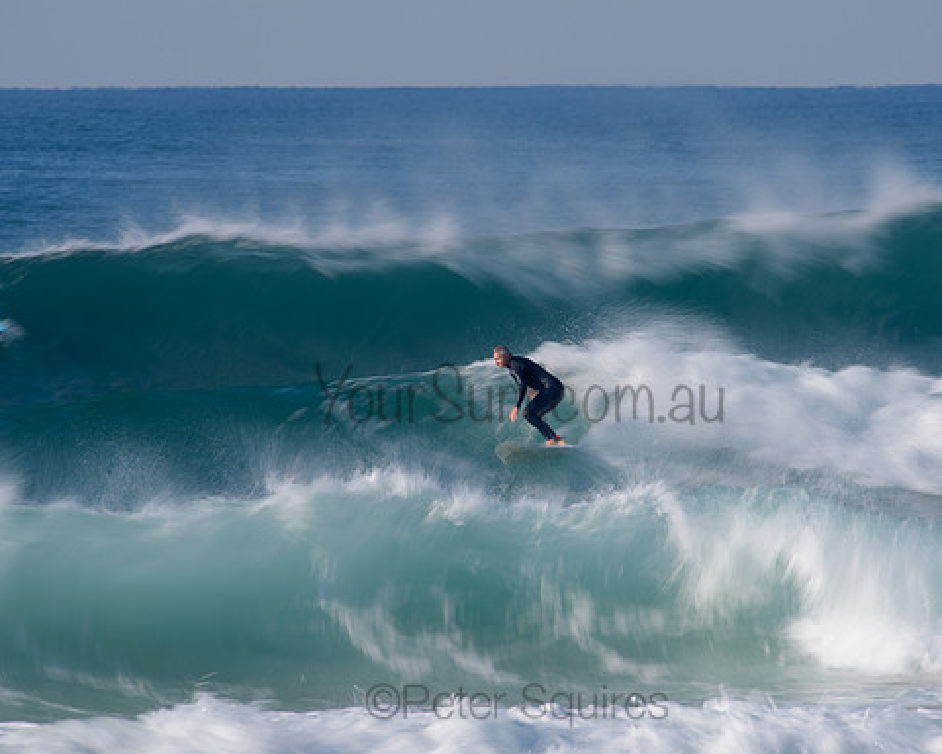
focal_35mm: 566
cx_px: 517
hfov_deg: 3.4
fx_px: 15783
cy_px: 377
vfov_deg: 2.7
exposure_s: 1/13
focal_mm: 500
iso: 31
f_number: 14
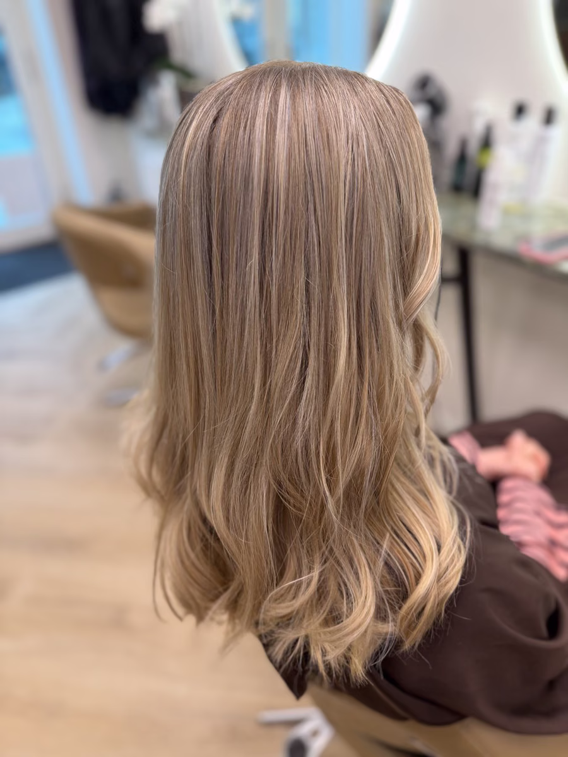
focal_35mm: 24
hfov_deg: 56.8
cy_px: 378
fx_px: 525
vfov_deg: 71.6
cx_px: 284
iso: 125
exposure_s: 1/100
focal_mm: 6.76
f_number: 1.78
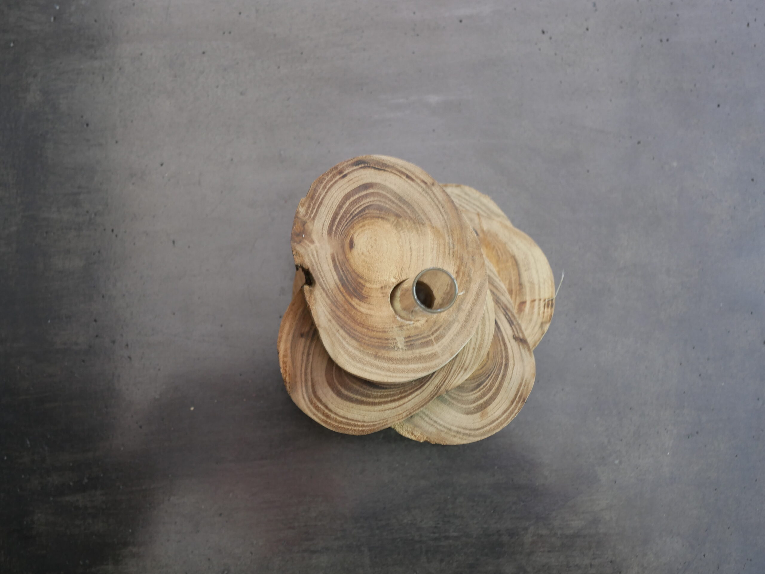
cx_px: 382
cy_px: 287
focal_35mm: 50
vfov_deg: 29.1
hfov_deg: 38.2
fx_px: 1105
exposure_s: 1/4
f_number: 5.1
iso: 400
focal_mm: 25
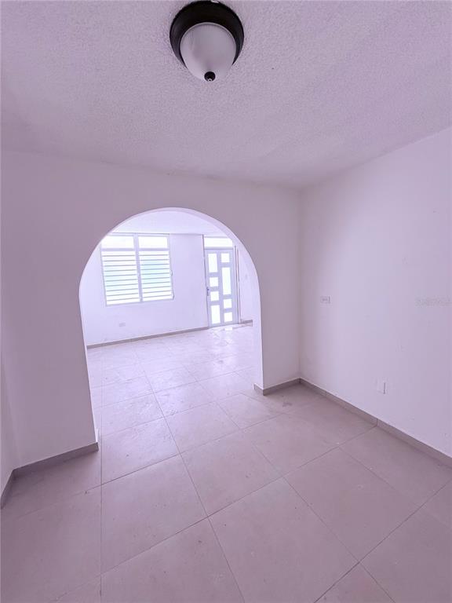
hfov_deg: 85.7
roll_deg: +1.7
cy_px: 302
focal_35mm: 14
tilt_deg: -6.5
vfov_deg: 102.1
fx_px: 244
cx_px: 226
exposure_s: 1/208
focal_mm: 2.22
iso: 64
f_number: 2.2
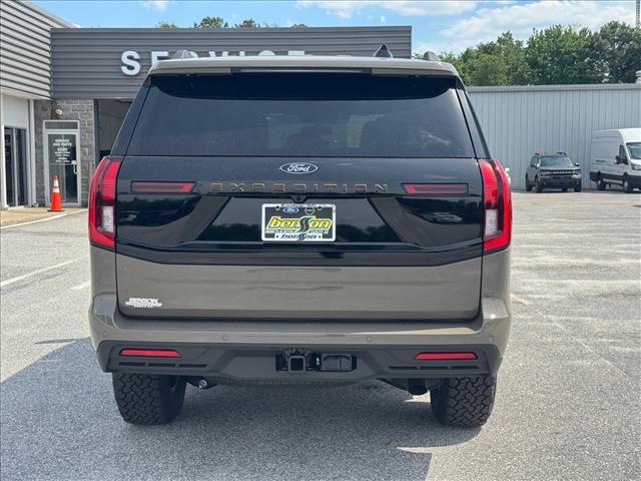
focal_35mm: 48
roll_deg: +0.2
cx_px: 320
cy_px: 240
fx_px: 889
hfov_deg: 39.7
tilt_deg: -2.8
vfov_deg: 30.3
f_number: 1.78
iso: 64
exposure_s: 1/2331
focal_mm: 6.76
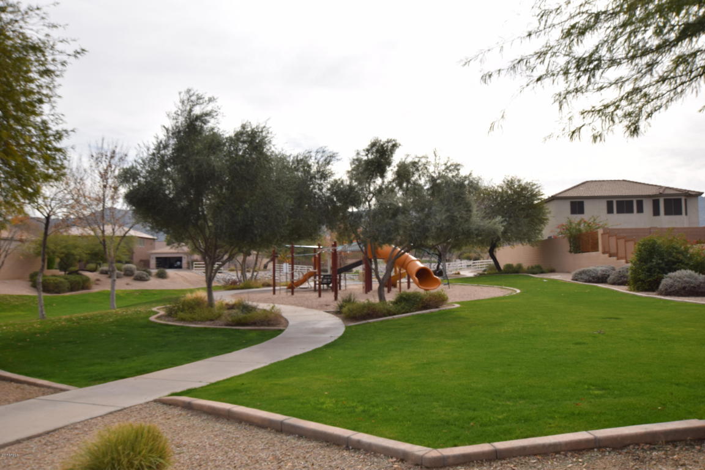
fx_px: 587
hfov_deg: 61.9
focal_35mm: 30
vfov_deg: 43.6
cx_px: 352
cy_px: 235
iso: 100
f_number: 9
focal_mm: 20
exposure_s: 1/200
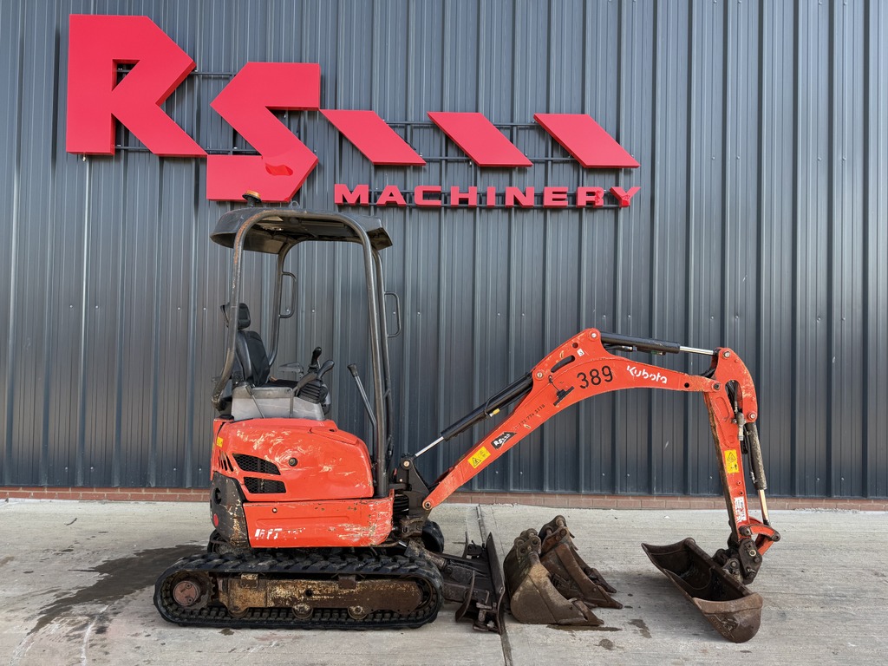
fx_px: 616
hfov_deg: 71.6
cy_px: 333
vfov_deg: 56.8
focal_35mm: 24
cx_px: 444
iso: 80
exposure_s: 1/459
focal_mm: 6.76
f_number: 1.78
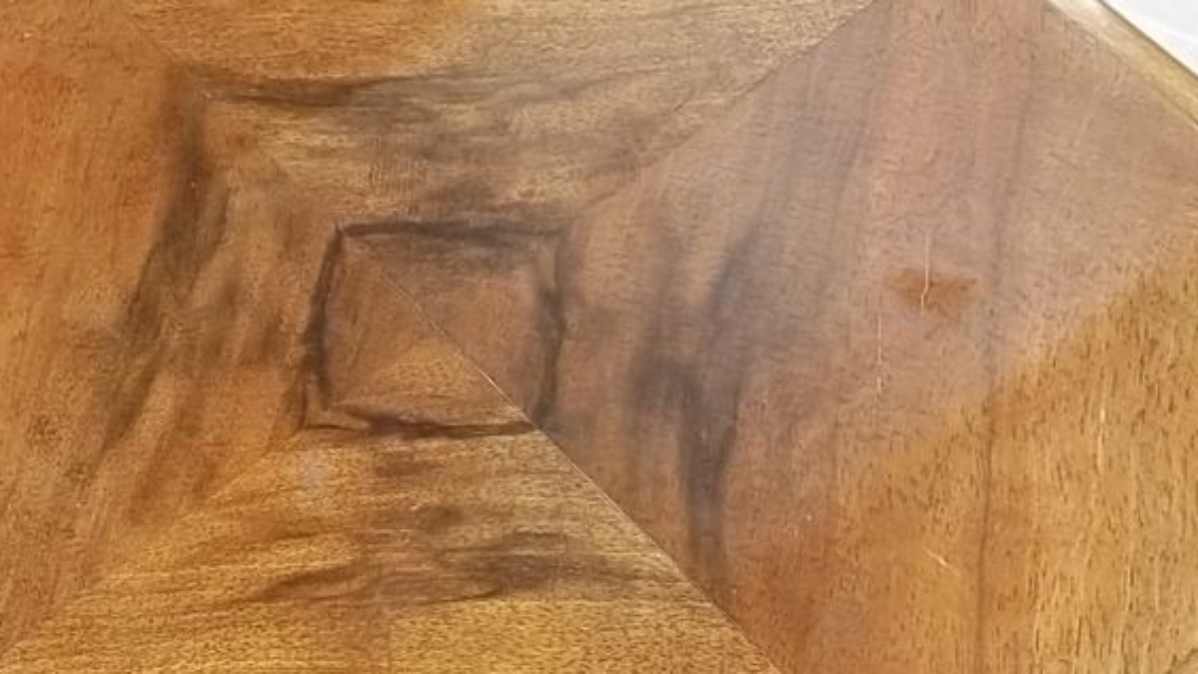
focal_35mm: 89
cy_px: 387
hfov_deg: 23.8
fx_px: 2828
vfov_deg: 13.6
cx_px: 353
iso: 160
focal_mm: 8.2
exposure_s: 1/40
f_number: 3.5
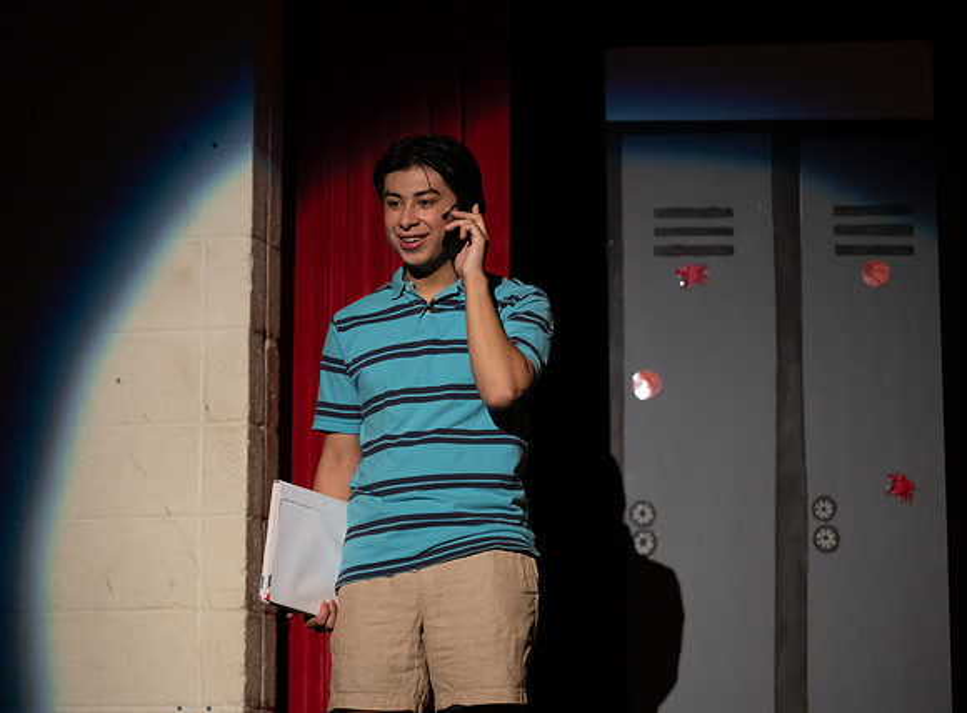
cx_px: 431
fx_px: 4165
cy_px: 356
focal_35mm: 150
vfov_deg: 9.8
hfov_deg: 13.2
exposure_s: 1/250
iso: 3200
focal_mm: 140
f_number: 2.8
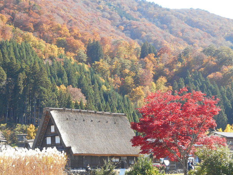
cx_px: 98
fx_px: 478
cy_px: 88
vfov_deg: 20.7
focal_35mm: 71
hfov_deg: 27.4
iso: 80
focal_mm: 9.5
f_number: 4.2
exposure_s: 1/100
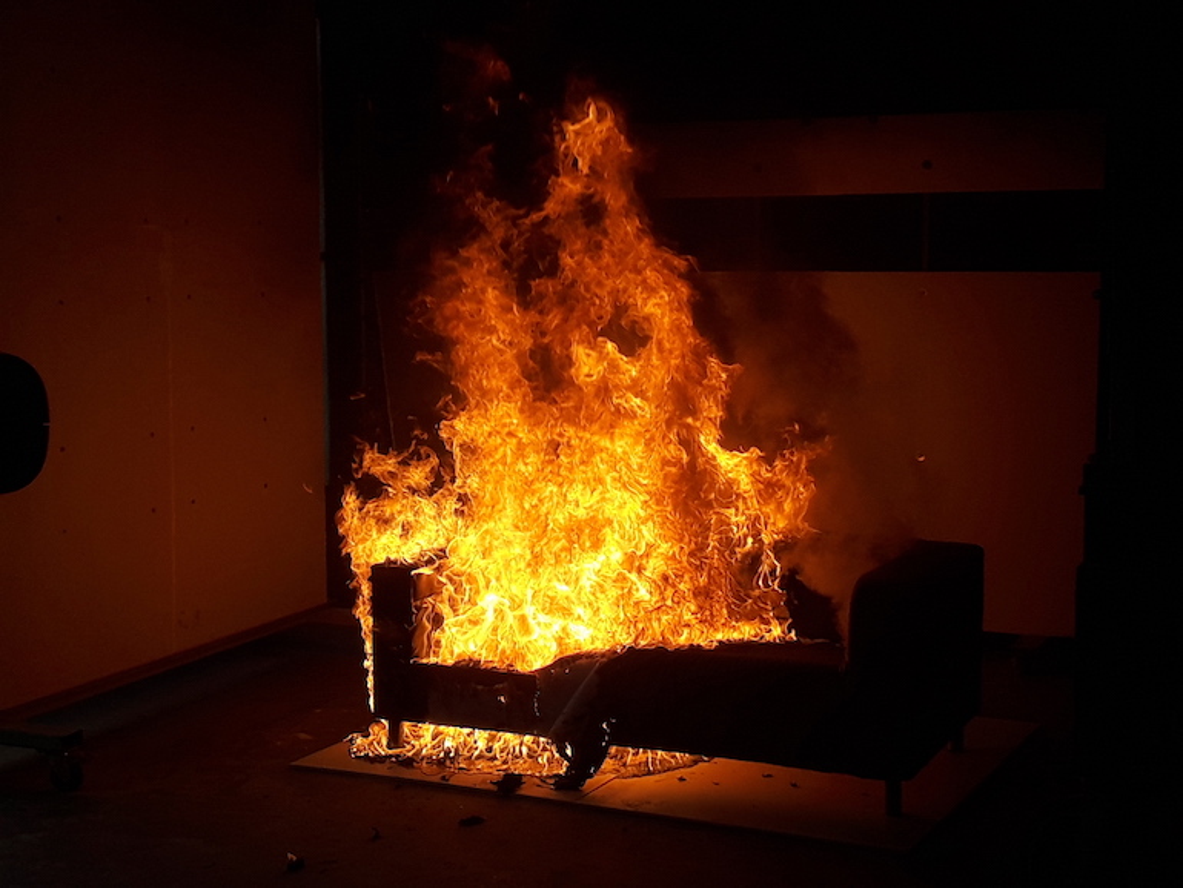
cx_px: 592
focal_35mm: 27
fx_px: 923
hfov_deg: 65.3
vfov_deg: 51.4
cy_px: 444
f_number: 1.9
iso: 40
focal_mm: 3.6
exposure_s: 1/744
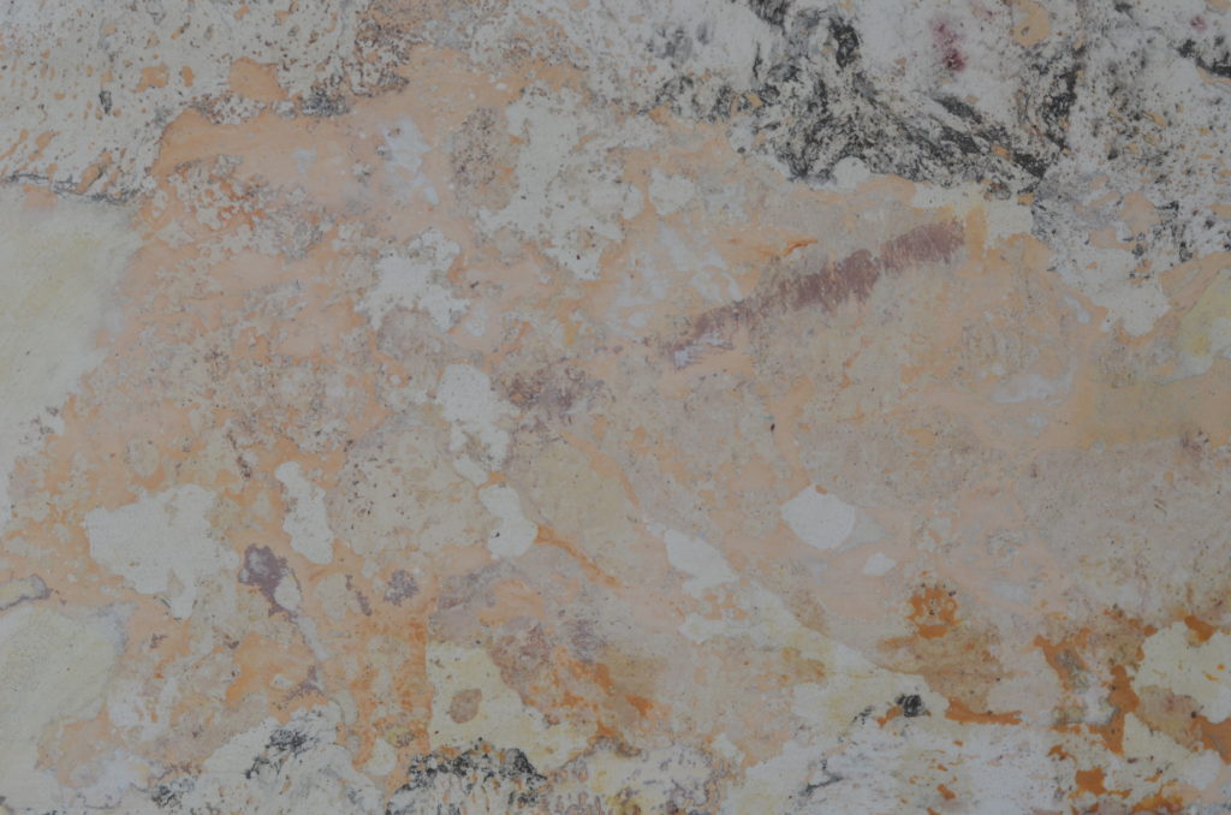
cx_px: 616
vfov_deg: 18.1
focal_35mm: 75
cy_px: 408
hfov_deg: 27.0
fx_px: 2559
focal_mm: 50
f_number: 4.5
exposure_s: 1/80
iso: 400
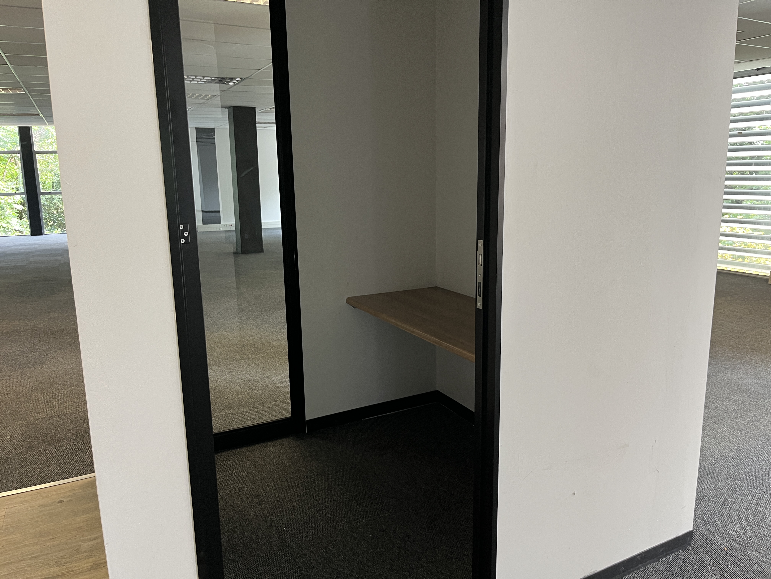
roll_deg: +0.5
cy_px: 290
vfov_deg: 53.1
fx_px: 579
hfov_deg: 67.3
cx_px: 386
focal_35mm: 26
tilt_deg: -11.4
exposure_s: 1/50
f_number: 1.6
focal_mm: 5.1
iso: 100
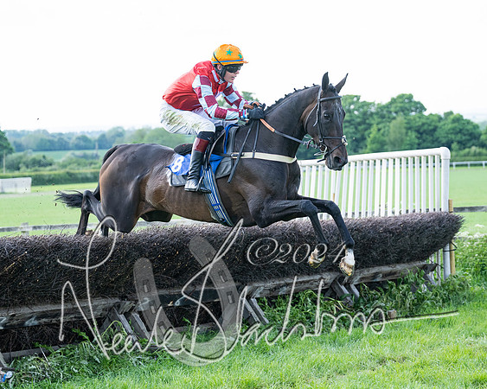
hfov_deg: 18.8
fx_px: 1467
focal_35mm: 102
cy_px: 201
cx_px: 225
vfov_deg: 15.1
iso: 400
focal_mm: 70
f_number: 2.8
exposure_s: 1/2000
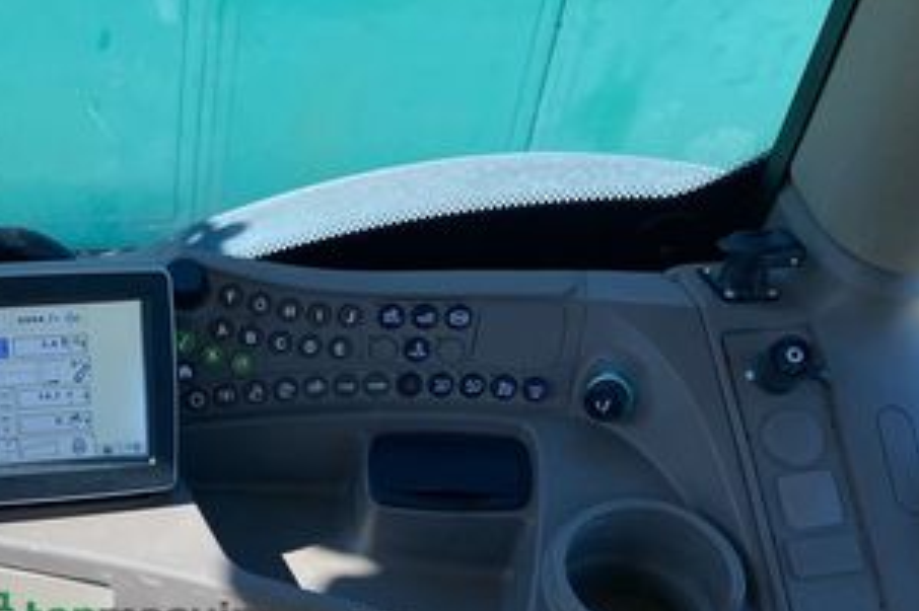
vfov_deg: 24.3
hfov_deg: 36.2
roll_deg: -3.2
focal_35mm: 53
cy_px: 617
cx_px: 181
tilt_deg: -43.9
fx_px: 1352
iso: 20
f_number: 1.8
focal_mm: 3.99
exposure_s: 1/565
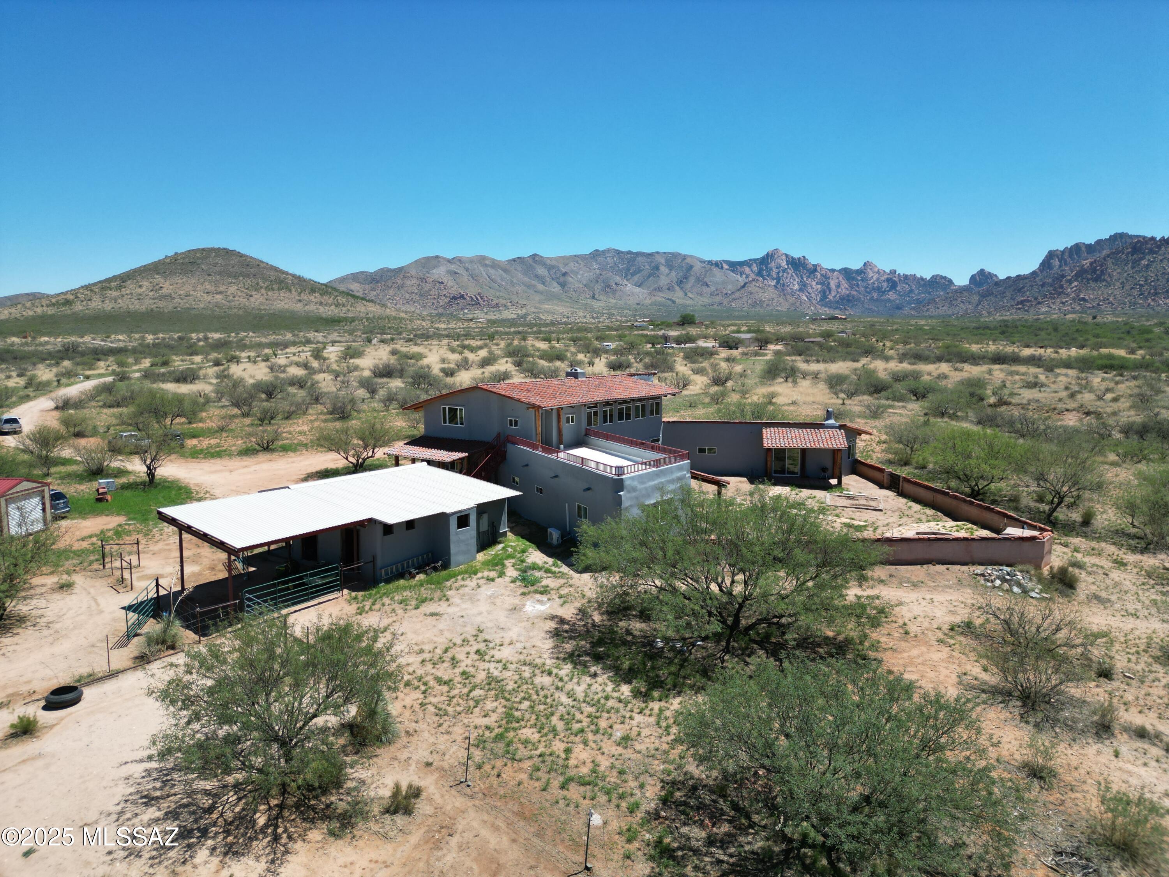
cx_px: 584
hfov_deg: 71.6
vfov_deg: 56.8
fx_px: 810
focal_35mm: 24
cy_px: 438
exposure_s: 1/3000
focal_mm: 6.72
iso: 120
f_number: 1.7
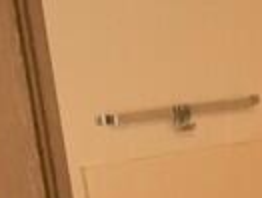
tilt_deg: -26.0
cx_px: 554
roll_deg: +2.8
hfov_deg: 8.2
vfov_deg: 5.9
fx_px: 1715
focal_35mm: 226
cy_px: 702
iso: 40
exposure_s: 1/33
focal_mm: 4.15
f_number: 2.2
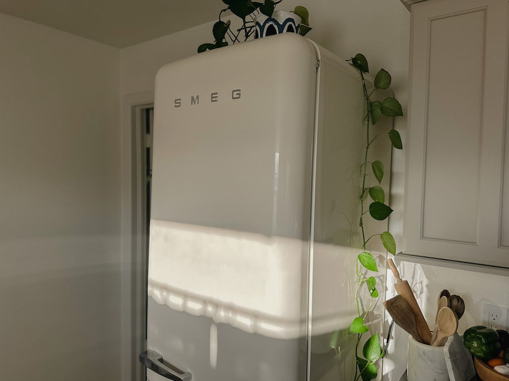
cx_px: 254
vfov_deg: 54.9
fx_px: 368
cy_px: 191
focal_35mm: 25
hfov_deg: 69.4
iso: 80
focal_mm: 6.86
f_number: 1.8
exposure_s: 1/640
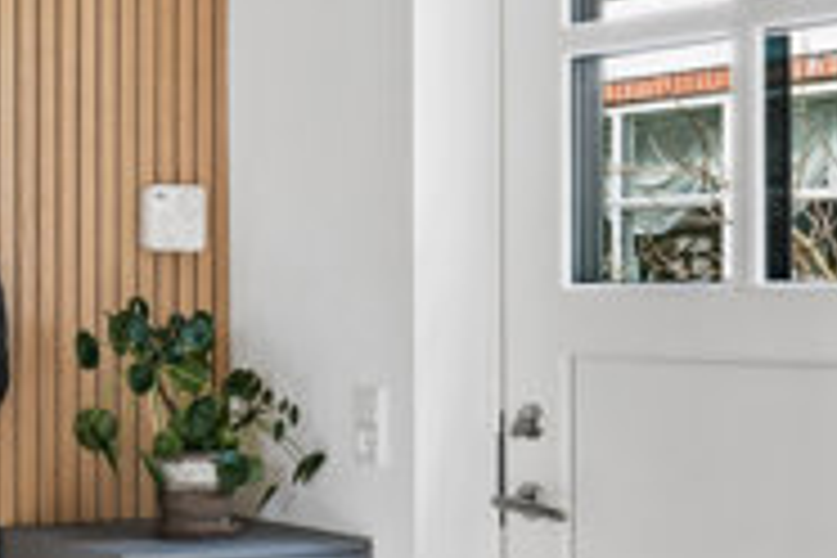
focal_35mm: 86
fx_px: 1999
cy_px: 349
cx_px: -126
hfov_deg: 22.1
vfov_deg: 15.9
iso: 160
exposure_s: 1/1.25
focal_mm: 20
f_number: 9
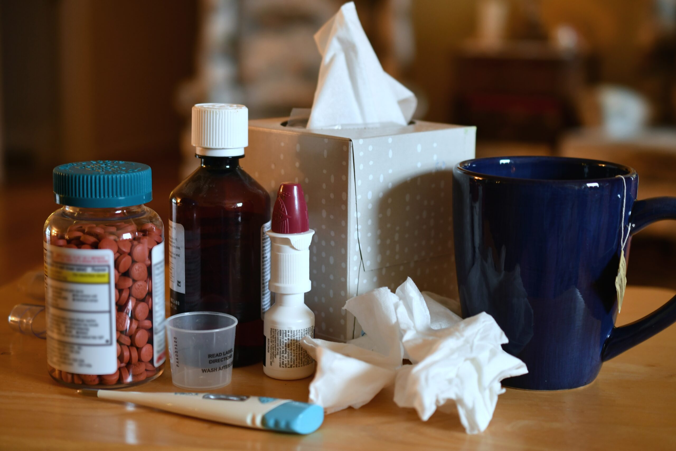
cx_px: 338
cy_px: 226
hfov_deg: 33.4
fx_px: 1127
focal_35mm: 60
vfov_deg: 22.6
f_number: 2.8
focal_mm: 40
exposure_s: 1/10
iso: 500
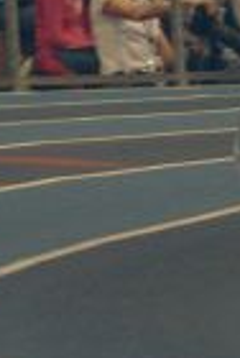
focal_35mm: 685
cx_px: 314
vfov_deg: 3.0
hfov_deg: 2.0
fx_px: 6816
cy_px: -54
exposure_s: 1/100
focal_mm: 80
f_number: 5.6
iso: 800
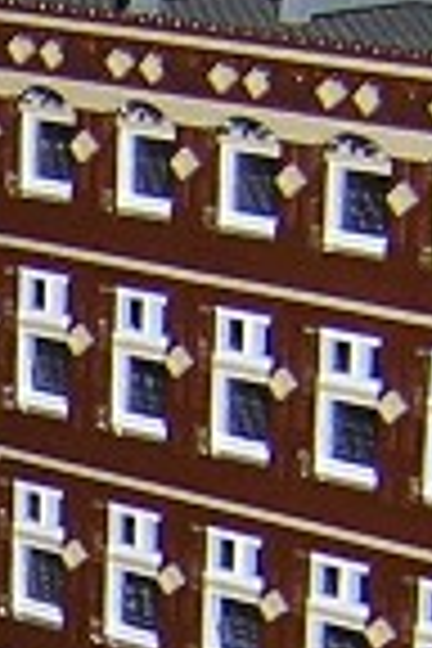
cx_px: -536
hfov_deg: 6.3
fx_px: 3744
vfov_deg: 9.8
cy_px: 765
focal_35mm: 208
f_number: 2.6
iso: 135
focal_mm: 4.7
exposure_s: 1/60.1
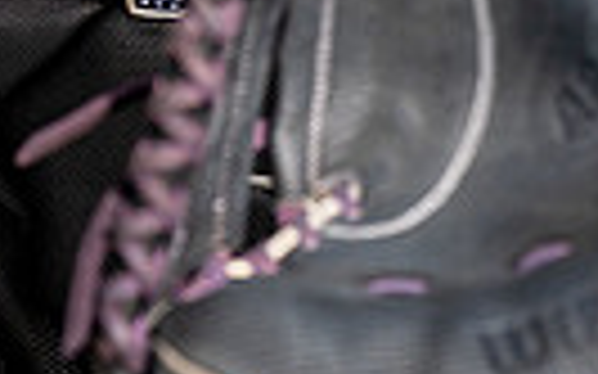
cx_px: 252
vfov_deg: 5.2
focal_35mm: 241
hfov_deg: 8.7
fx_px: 3926
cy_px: -572
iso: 100
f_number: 4.5
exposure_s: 1/640
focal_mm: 70
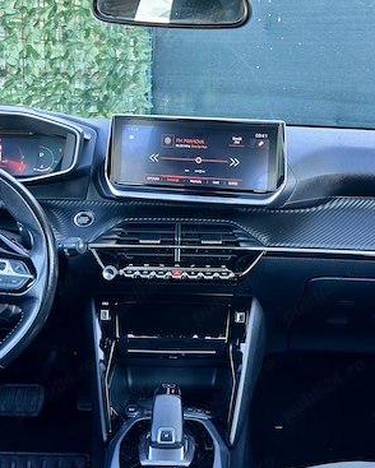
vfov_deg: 36.6
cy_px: 216
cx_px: 189
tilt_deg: -12.3
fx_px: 707
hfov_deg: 29.7
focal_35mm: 51
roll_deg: -2.3
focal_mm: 6.86
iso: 200
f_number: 1.78
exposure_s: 1/60
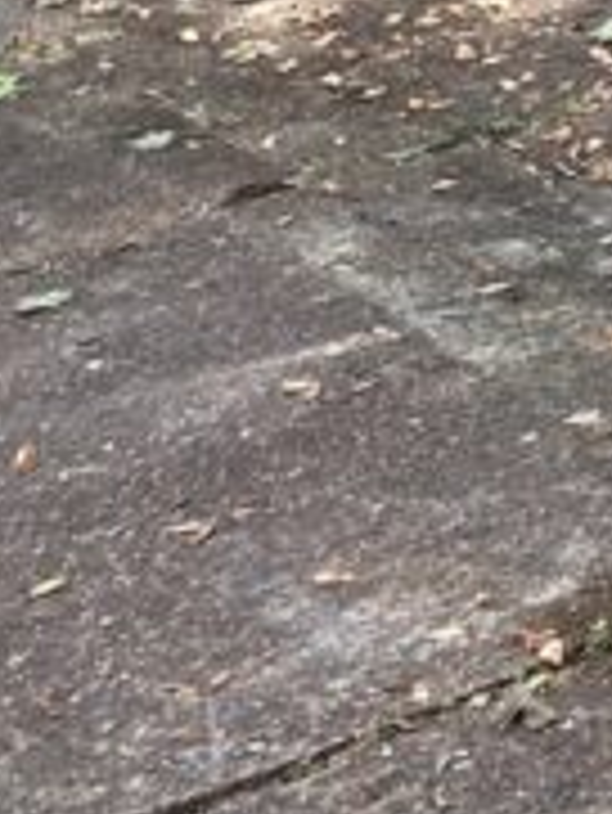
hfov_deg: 9.1
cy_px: -823
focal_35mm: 147
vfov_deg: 11.9
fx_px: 3461
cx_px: 1476
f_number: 1.5
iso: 50
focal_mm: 5.7
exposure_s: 1/791
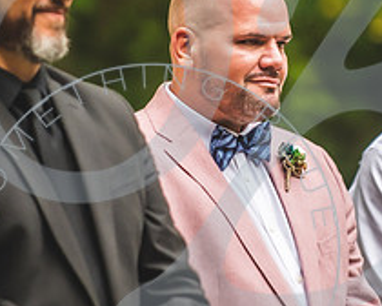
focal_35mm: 518
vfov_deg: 3.0
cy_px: 97
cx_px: 244
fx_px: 5856
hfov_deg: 3.7
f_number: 2.8
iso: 1000
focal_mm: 200
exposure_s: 1/640
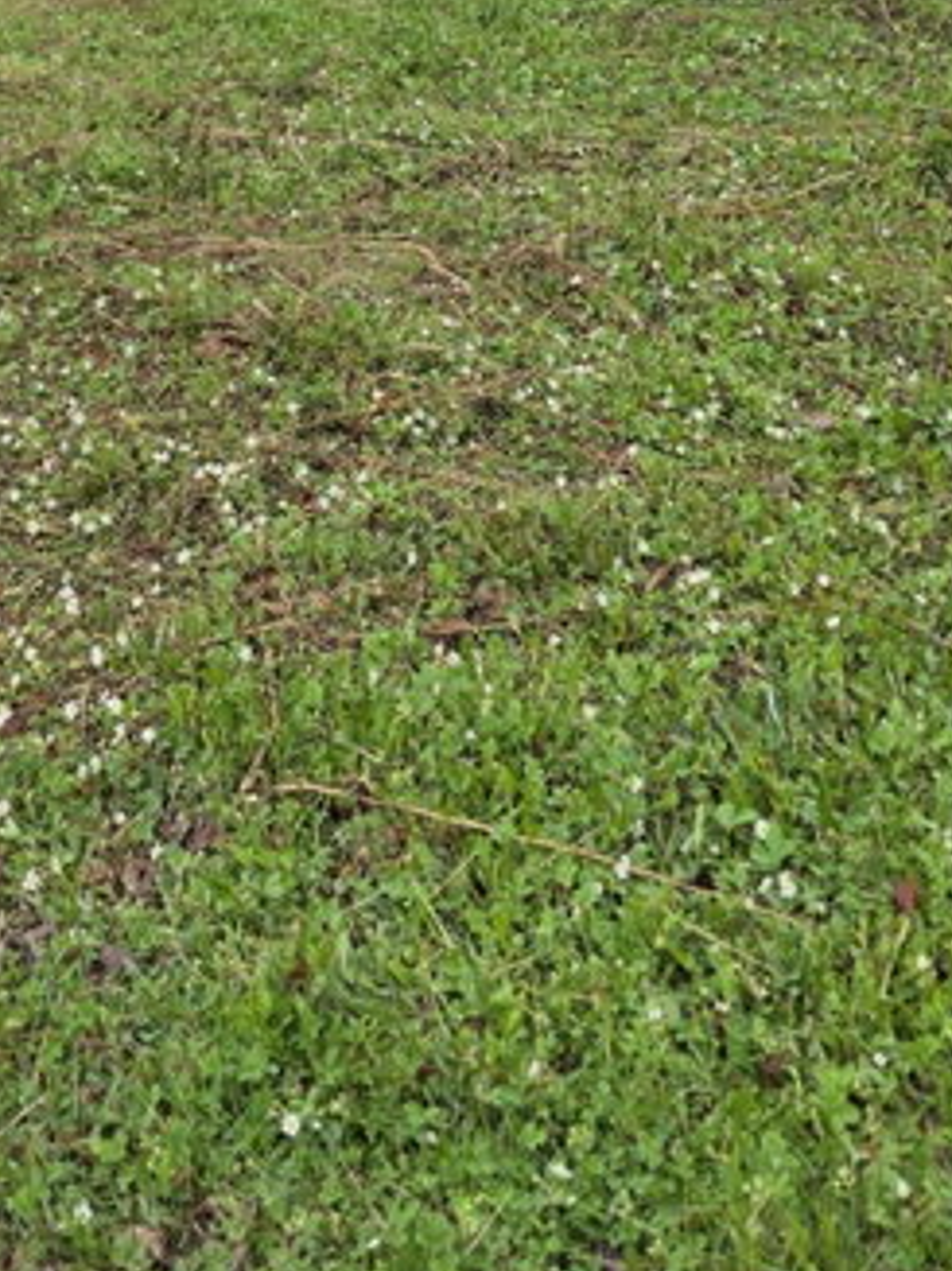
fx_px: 1981
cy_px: -202
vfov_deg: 30.8
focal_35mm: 54
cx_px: 482
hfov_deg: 27.0
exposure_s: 1/1347
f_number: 1.7
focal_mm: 6.3
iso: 80
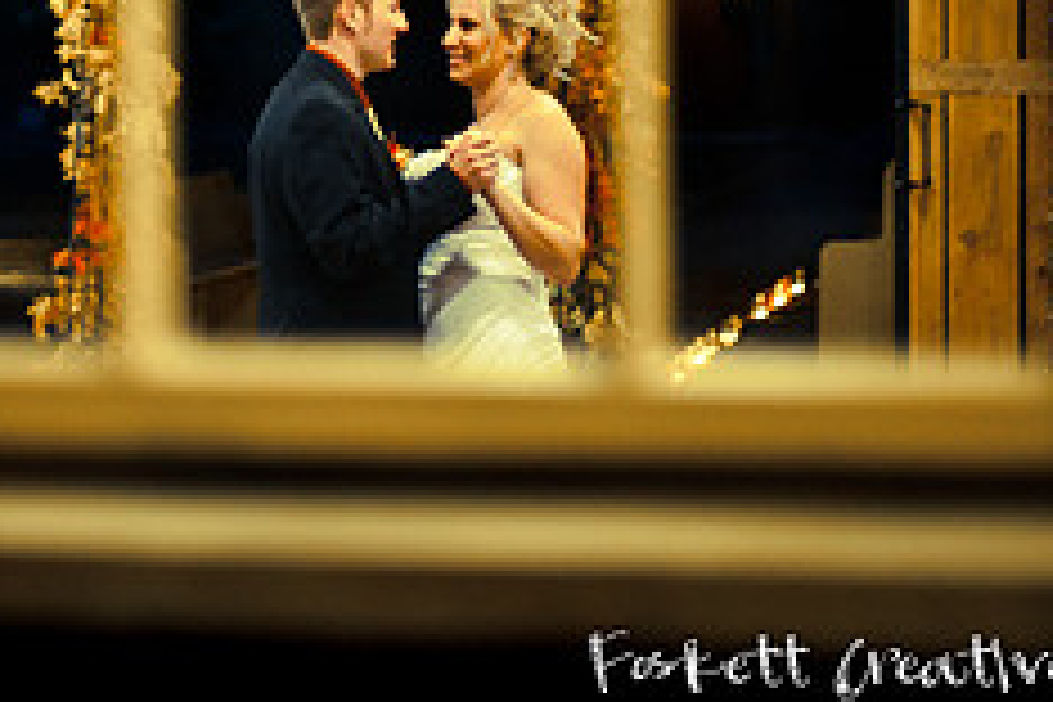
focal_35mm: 124
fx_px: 3627
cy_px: -126
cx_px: 171
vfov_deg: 10.9
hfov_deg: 16.4
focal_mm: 50
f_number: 1.4
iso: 1600
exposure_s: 1/100
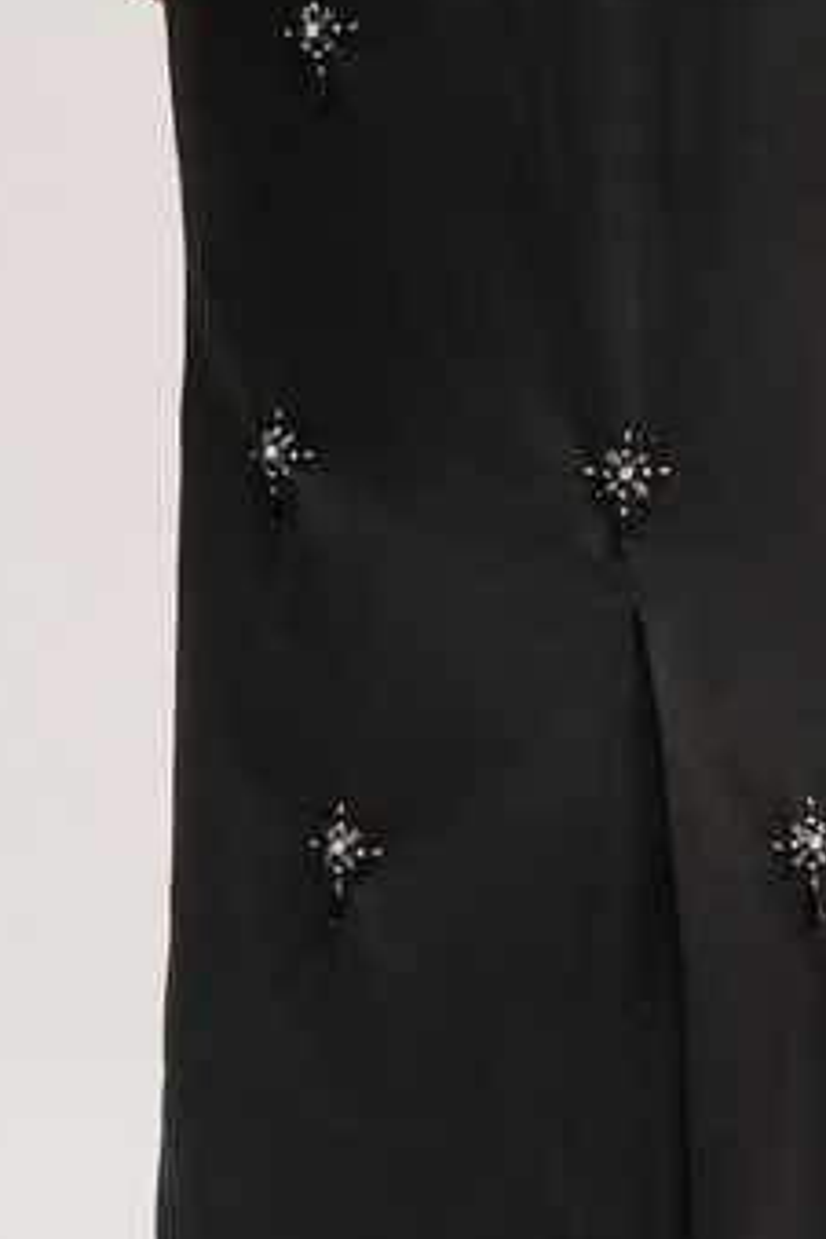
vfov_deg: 20.3
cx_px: 618
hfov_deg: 13.7
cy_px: 937
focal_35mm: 100
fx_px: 3434
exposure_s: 1/160
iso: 1250
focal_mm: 64.5
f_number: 4.5
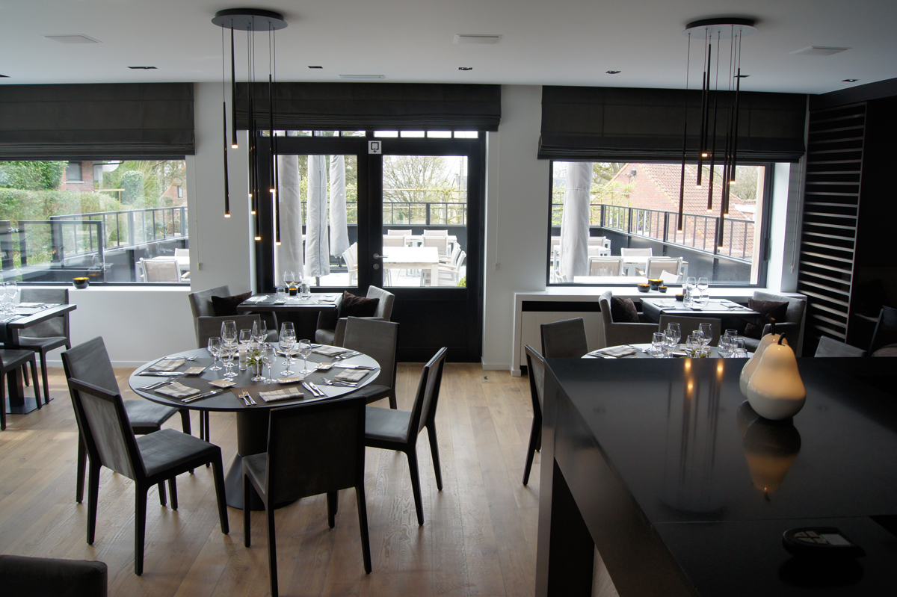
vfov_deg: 47.9
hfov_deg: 67.4
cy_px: 298
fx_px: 672
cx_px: 448
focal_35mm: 27
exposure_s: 1/60
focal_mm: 18
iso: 200
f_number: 7.1
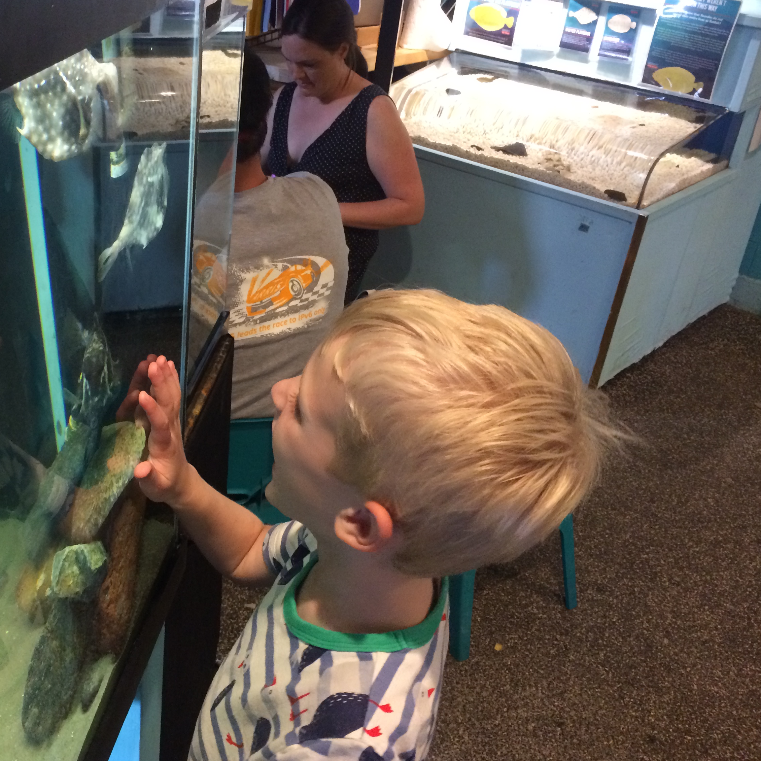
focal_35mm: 37
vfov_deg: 44.9
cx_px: 220
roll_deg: -4.1
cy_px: 374
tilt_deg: -31.7
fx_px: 920
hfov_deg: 43.9
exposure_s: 1/30
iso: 250
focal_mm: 4.15
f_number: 2.2
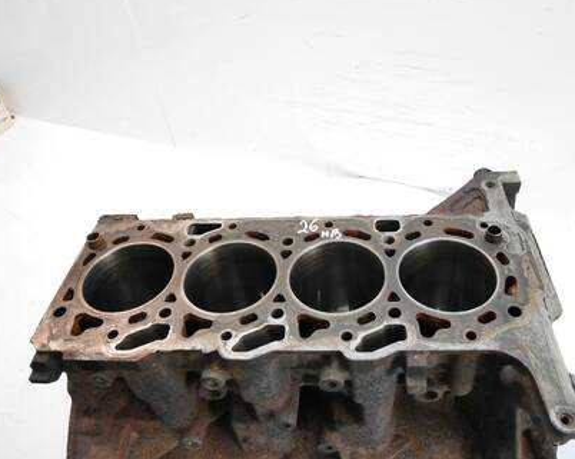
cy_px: 214
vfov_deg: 51.4
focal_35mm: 28
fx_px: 476
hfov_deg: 62.0
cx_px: 325
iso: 500
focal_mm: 12
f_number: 3.5
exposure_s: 1/60
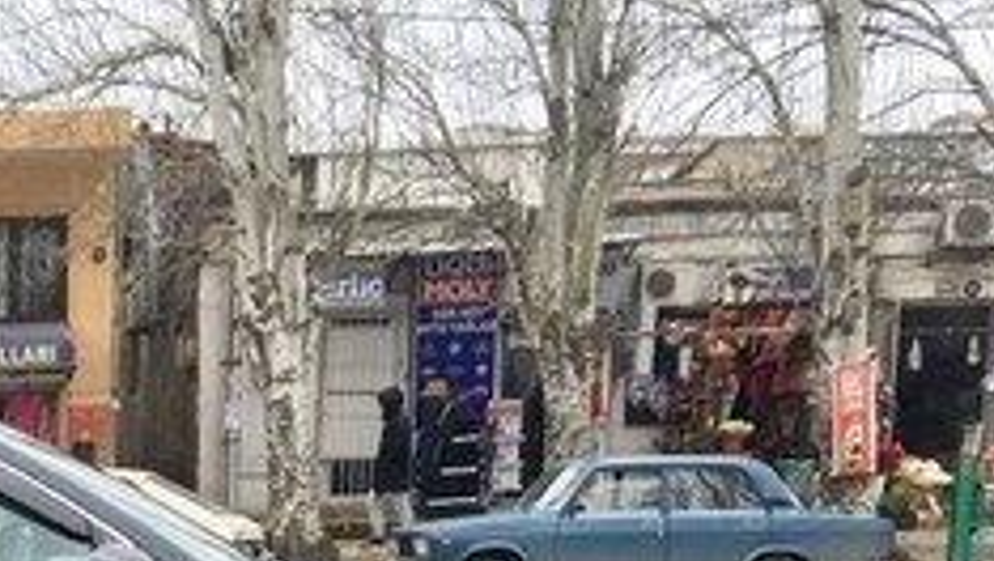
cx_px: -276
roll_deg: +0.5
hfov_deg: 21.7
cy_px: 954
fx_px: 2347
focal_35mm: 89
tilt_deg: -9.6
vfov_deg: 12.6
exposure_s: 1/50
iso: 32
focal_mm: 4.15
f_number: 2.2
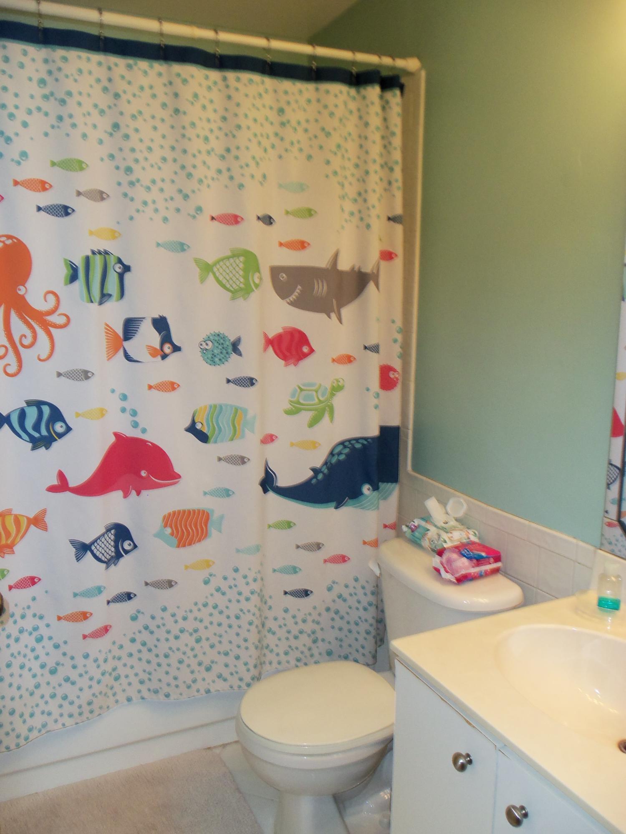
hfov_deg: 48.2
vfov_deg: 61.7
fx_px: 699
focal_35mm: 29
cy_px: 417
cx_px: 313
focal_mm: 5.2
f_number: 3.4
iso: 100
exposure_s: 1/30
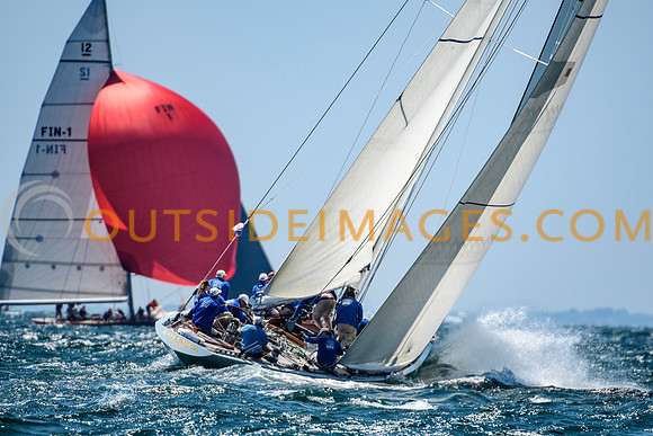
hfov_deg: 3.0
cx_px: 325
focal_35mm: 694
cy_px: 244
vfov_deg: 2.0
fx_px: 12590
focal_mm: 400
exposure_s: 1/4000
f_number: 5
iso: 400
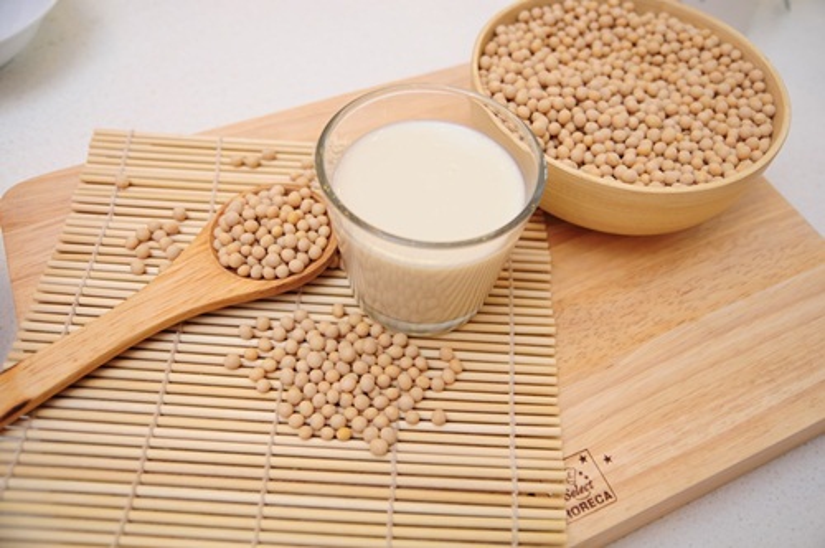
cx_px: 412
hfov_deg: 57.3
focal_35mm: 33
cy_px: 274
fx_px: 755
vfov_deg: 39.9
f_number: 3.5
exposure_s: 1/160
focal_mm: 22
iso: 400
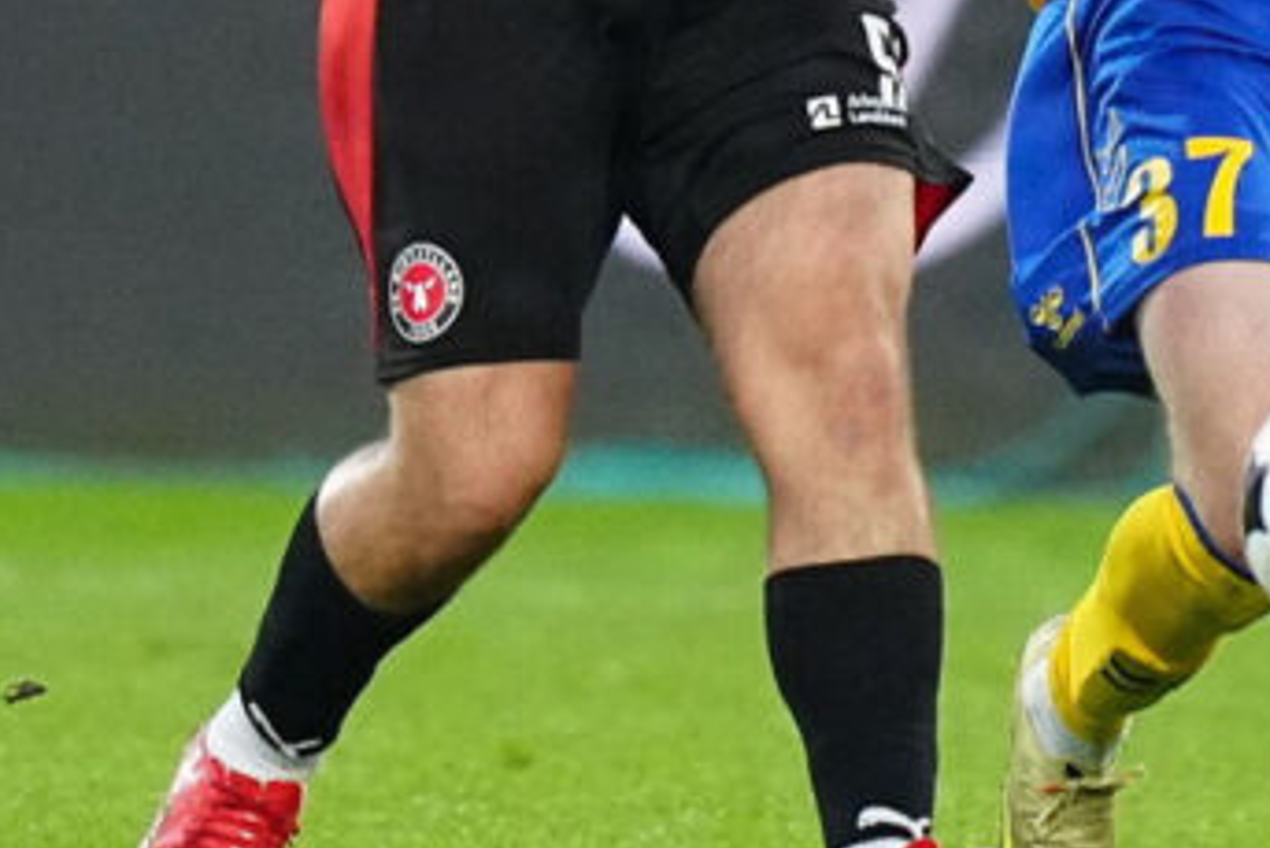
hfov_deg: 1.7
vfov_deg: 1.2
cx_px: 1114
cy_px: -194
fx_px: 42102
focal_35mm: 1193
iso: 3200
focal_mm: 400
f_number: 2.8
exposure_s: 1/2000
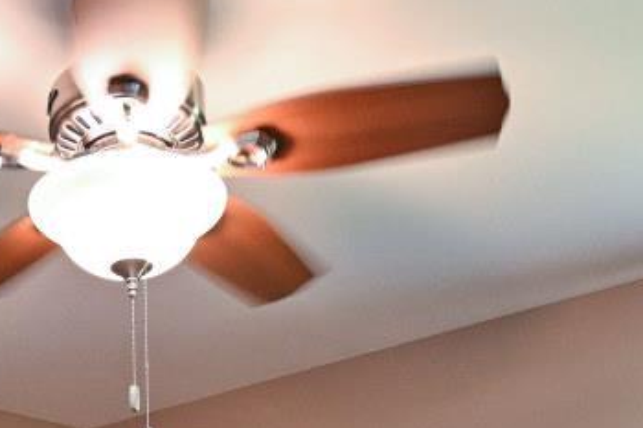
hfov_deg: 32.4
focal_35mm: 60
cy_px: 724
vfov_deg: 18.6
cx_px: 116
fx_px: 1071
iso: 560
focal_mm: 14
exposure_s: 1/60
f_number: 4
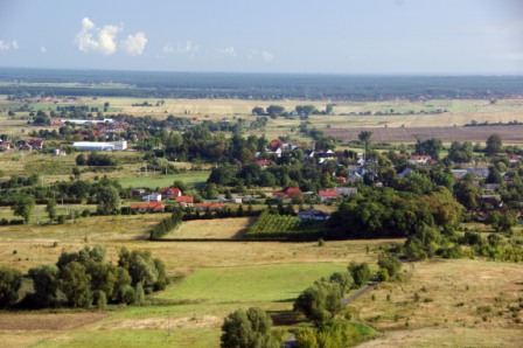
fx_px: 1633
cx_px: 262
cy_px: 174
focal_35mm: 112
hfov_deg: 18.2
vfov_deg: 12.2
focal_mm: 75
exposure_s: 1/160
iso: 400
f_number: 7.1
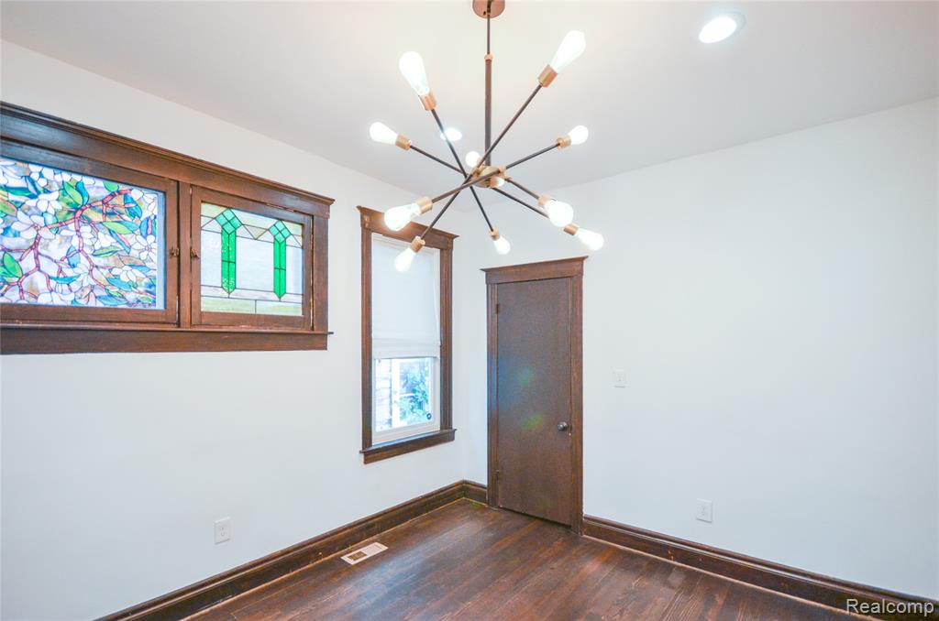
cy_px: 310
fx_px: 390
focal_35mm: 15
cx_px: 470
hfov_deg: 100.5
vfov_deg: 77.1
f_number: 4
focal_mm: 10
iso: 560
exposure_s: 1/60
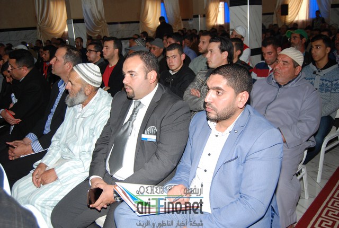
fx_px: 311
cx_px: 170
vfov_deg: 40.2
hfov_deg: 57.1
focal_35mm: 33
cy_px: 114
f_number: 4
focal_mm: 22
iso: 200
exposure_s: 1/60
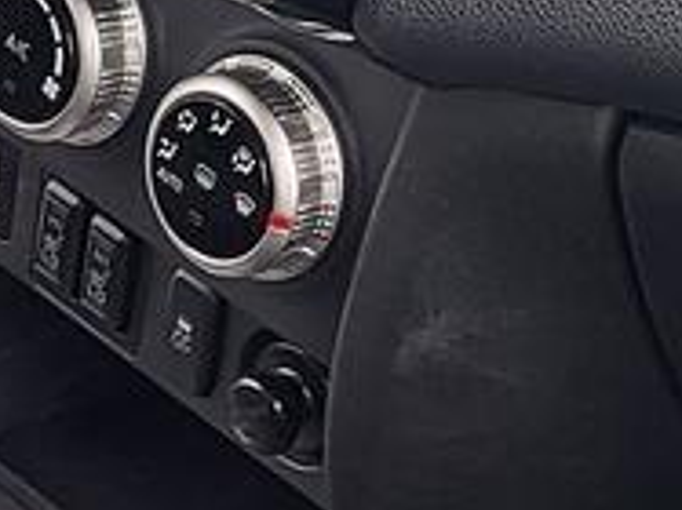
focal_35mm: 178
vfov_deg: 8.2
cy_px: -98
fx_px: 3505
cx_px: -135
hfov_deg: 10.9
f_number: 1.8
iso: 100
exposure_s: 1/120
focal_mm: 5.4
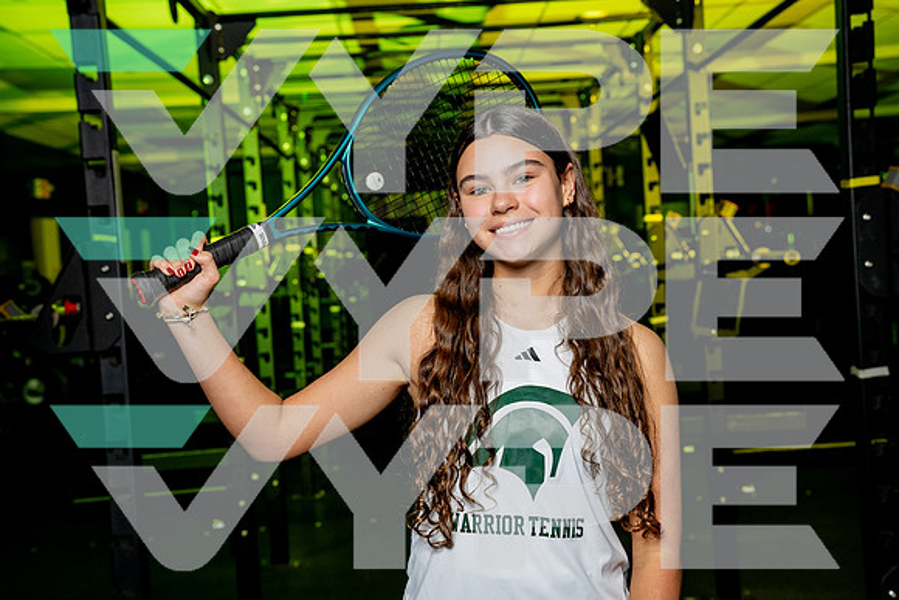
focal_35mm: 52
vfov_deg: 25.9
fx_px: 1303
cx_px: 450
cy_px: 300
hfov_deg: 38.1
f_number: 5.6
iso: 800
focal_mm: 50
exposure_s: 1/250
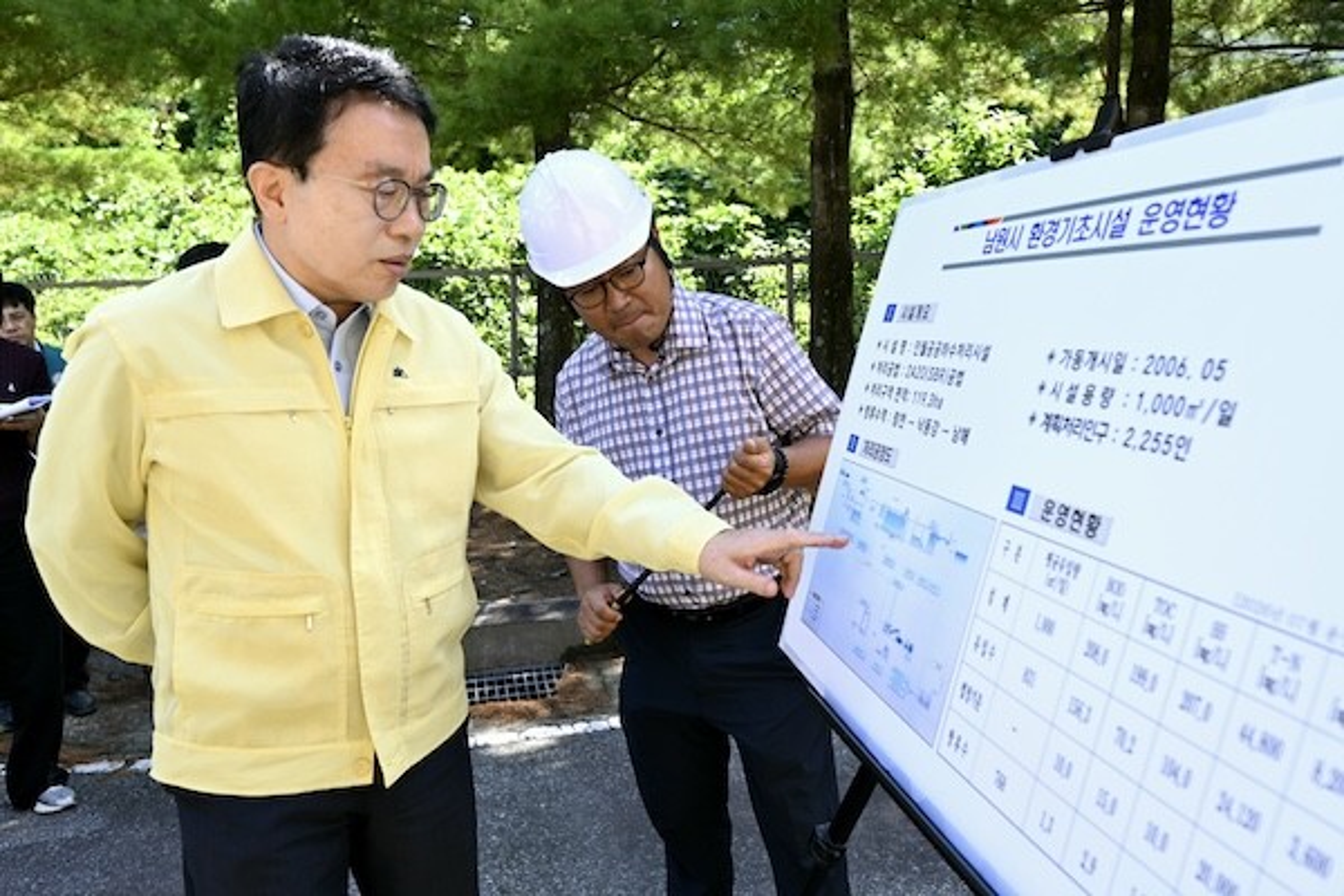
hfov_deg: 73.7
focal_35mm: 24
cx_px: 672
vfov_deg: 53.1
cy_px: 448
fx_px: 896
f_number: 5
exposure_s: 1/200
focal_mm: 24
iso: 250
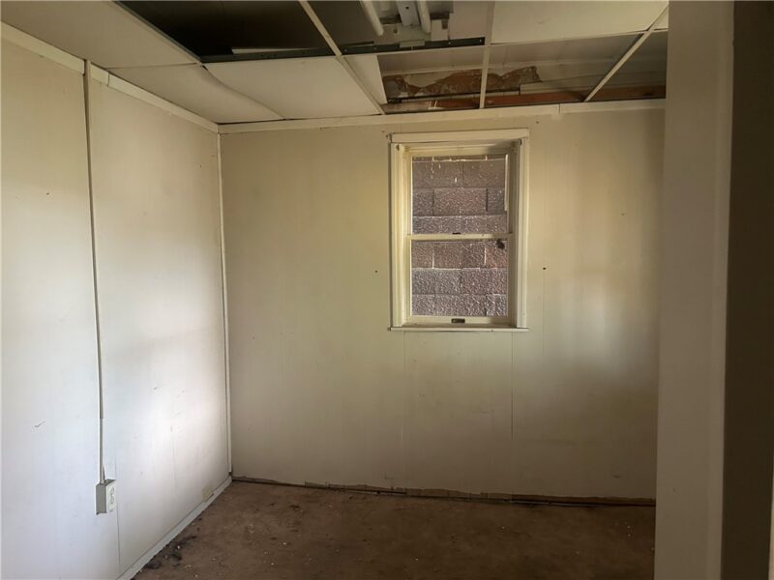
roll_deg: +1.0
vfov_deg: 53.1
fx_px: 581
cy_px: 290
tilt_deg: -3.9
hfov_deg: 67.3
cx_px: 387
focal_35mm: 26
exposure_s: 1/45
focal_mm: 5.7
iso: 500
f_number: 1.5
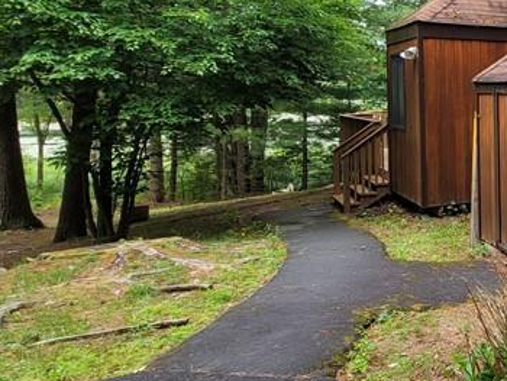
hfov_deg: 31.6
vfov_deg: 37.3
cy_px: 122
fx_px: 557
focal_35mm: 38
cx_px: 716
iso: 64
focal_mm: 2.2
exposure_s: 1/381
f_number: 2.2
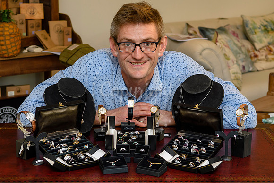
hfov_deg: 28.1
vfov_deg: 18.9
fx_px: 548
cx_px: 137
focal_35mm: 72
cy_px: 92
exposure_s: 1/80
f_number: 5
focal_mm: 48
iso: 400
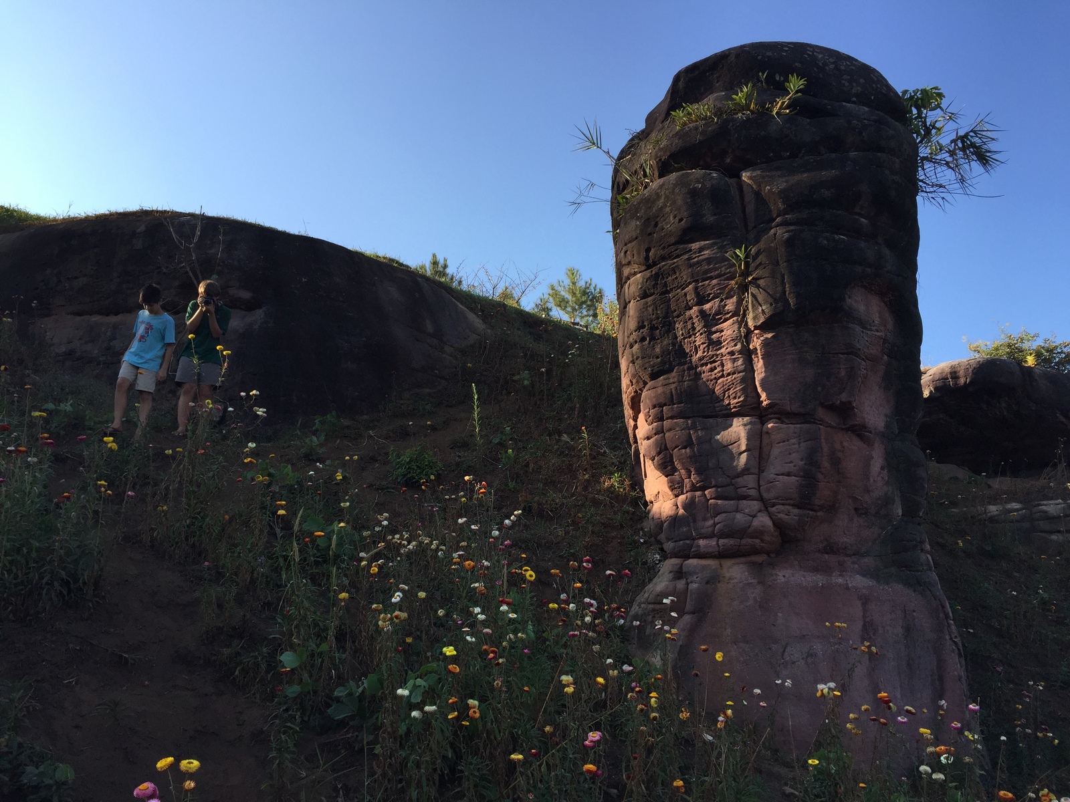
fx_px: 896
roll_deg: +0.4
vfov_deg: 48.2
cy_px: 401
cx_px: 535
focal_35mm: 29
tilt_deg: +17.0
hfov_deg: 61.7
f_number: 2.2
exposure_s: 1/775
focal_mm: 4.15
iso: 32
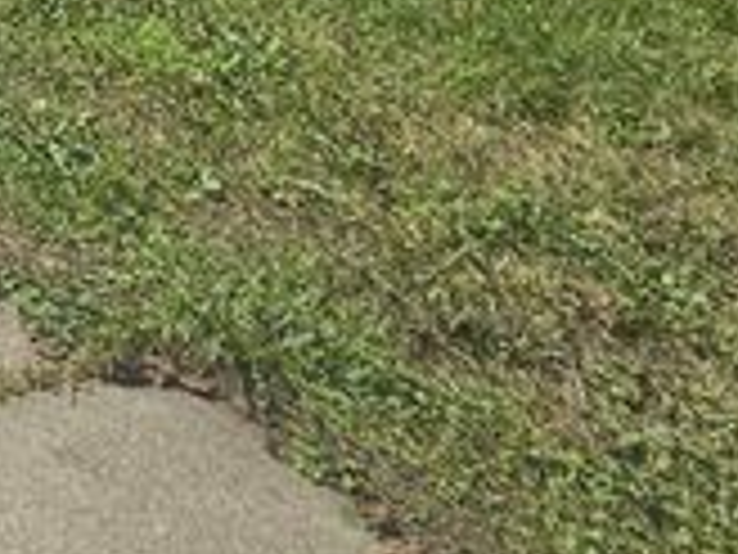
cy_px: -865
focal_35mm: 81
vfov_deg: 12.8
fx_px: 1727
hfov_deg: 16.9
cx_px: -796
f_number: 2.2
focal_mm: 2.2
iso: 50
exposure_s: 1/3446
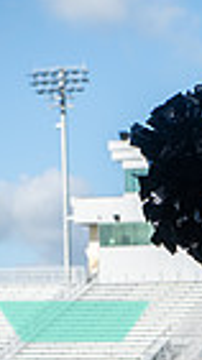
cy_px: 562
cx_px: 378
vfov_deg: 13.1
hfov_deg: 7.6
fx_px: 1471
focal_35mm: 154
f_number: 7.1
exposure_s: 1/320
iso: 100
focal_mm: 46
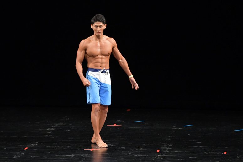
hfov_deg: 8.1
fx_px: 1720
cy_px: 81
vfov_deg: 5.4
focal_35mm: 255
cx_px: 122
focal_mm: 170
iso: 3200
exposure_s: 1/400
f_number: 5.6
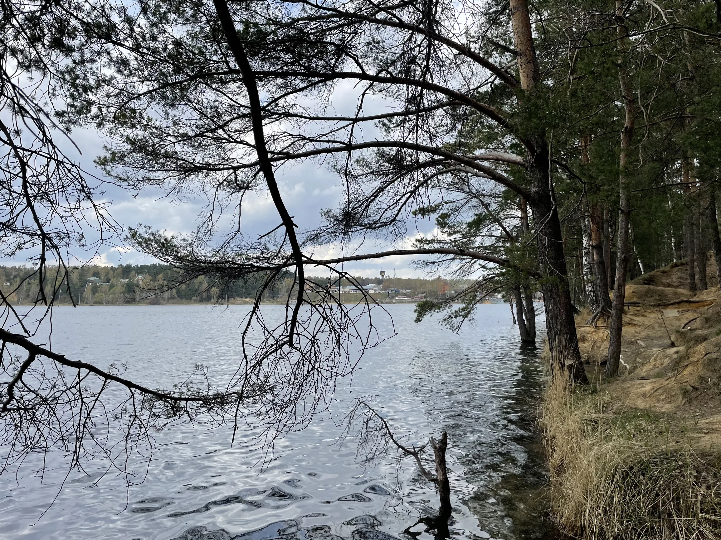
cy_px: 276
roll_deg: -0.2
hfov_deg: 65.3
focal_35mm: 27
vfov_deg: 51.3
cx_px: 364
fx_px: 562
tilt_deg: +2.4
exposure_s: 1/2174
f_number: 1.6
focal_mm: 4.2
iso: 32
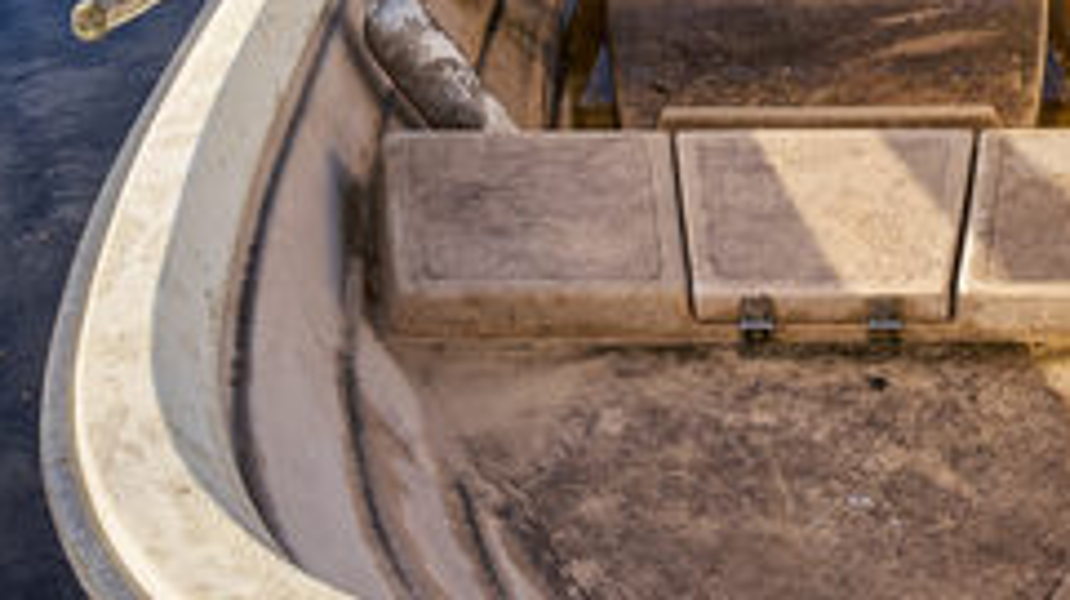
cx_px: 835
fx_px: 2012
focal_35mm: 71
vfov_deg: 16.2
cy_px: -147
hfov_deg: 29.2
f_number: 11
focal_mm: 17
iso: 100
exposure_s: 1/100
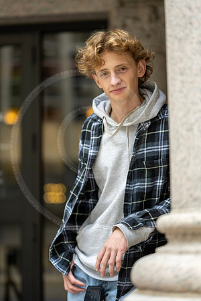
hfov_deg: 16.1
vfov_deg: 23.9
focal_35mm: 85
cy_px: 150
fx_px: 712
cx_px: 100
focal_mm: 85
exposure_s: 1/200
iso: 160
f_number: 1.8
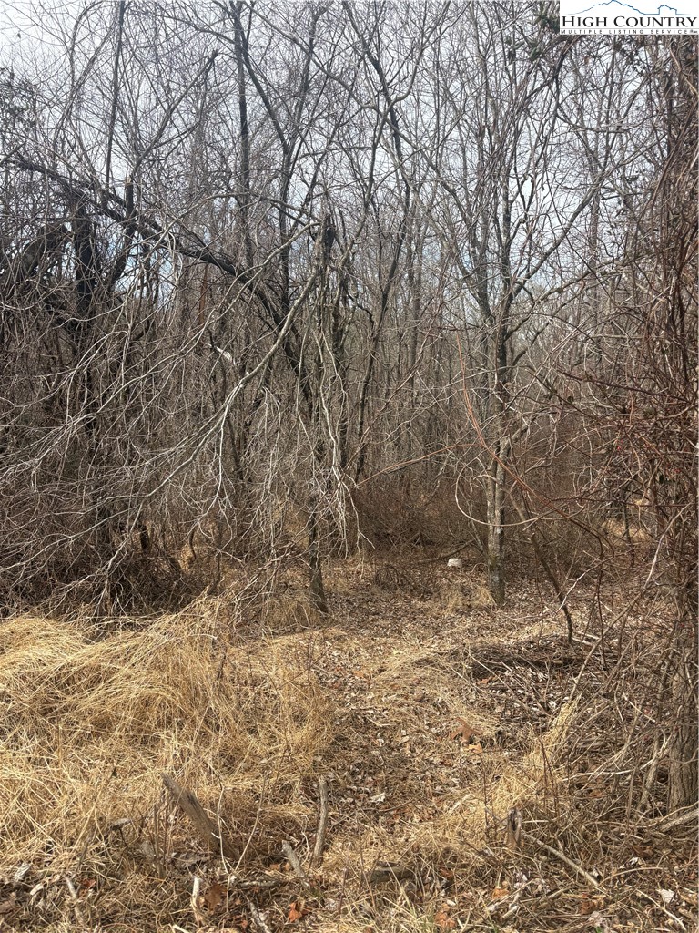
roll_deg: -2.9
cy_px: 466
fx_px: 700
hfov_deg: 53.1
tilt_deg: -6.7
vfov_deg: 67.3
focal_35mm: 26
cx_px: 350
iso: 50
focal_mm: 5.96
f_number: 1.6
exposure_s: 1/1364
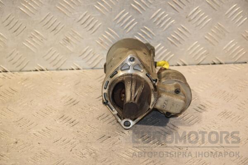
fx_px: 775
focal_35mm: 112
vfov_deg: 12.2
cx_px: 124
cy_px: 82
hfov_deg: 18.2
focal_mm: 75
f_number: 6.3
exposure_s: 1/200
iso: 800
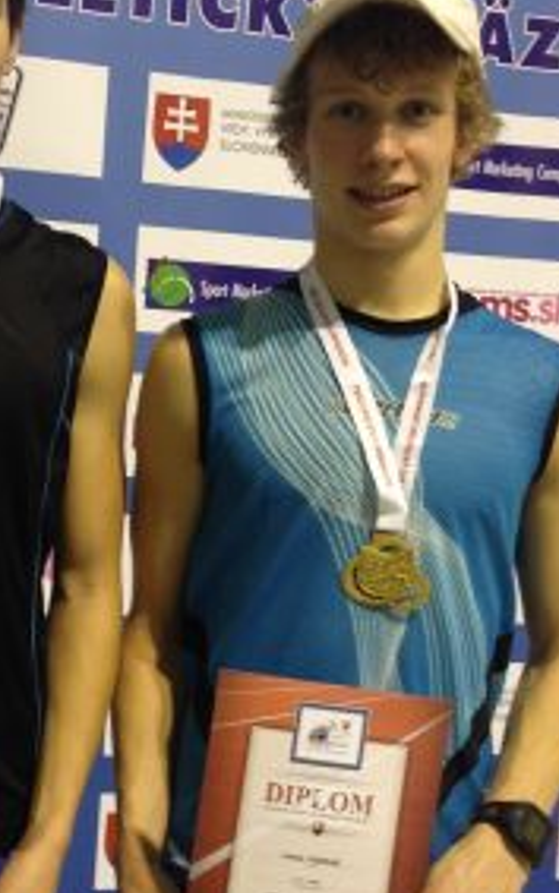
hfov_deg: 19.5
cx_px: 101
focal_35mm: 66
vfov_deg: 30.9
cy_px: 566
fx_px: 1608
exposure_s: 1/20
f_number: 2.4
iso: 80
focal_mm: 4.12
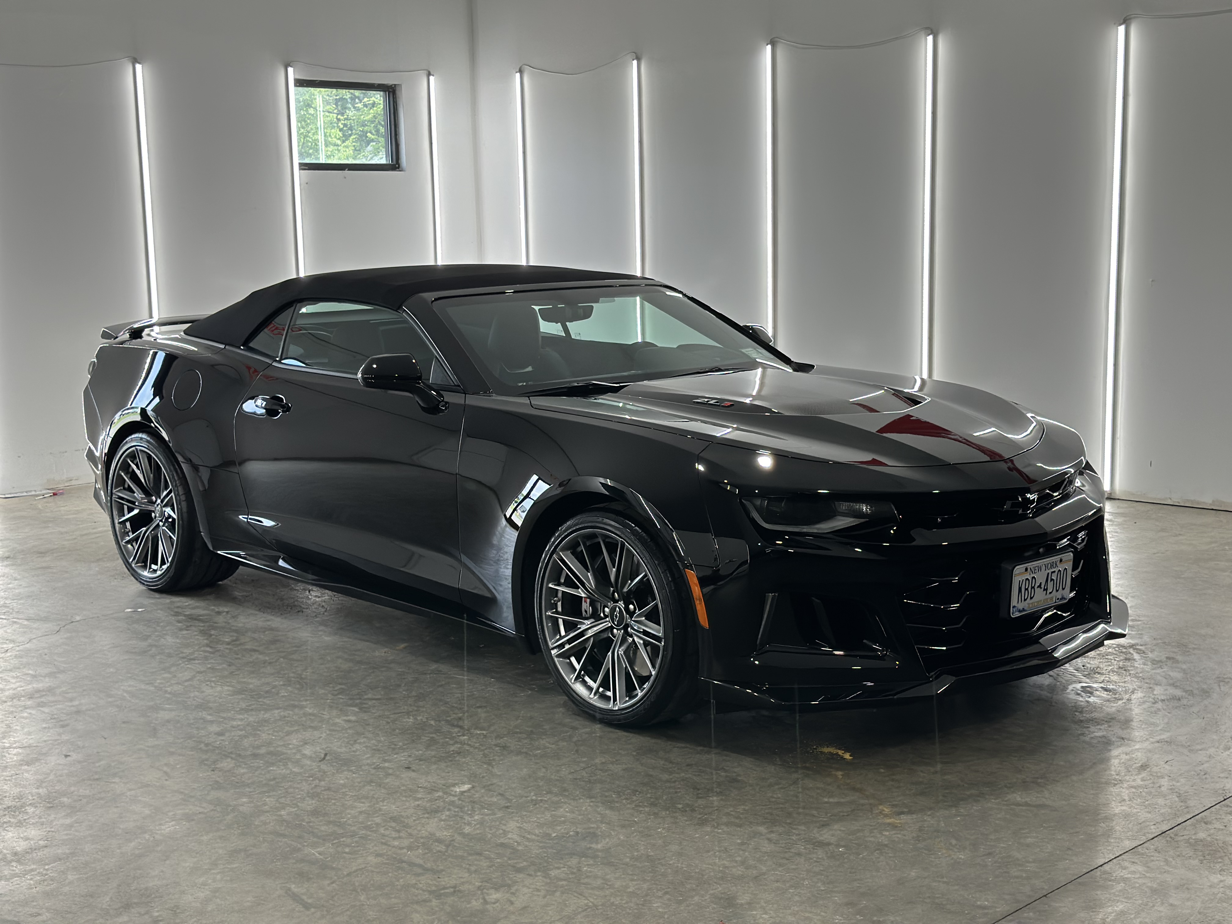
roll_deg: +0.5
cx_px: 616
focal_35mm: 48
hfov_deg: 39.7
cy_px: 462
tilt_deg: -7.9
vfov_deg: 30.3
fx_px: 1708
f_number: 1.78
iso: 80
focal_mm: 6.86
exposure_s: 1/283
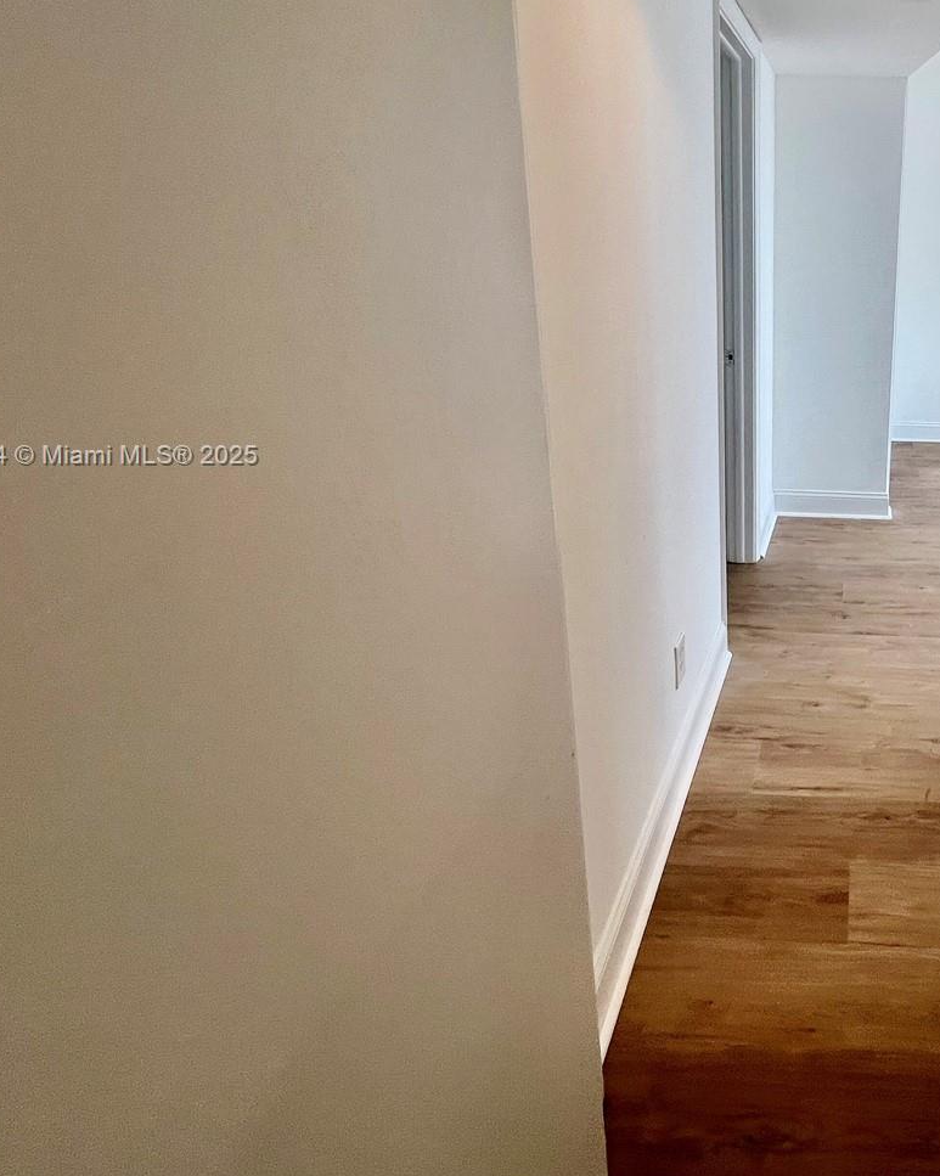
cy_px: 457
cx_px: 842
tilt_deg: -13.3
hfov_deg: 56.7
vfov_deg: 76.6
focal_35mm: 21
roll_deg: -3.5
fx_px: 731
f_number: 1.8
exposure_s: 1/120
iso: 50
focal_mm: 1.57
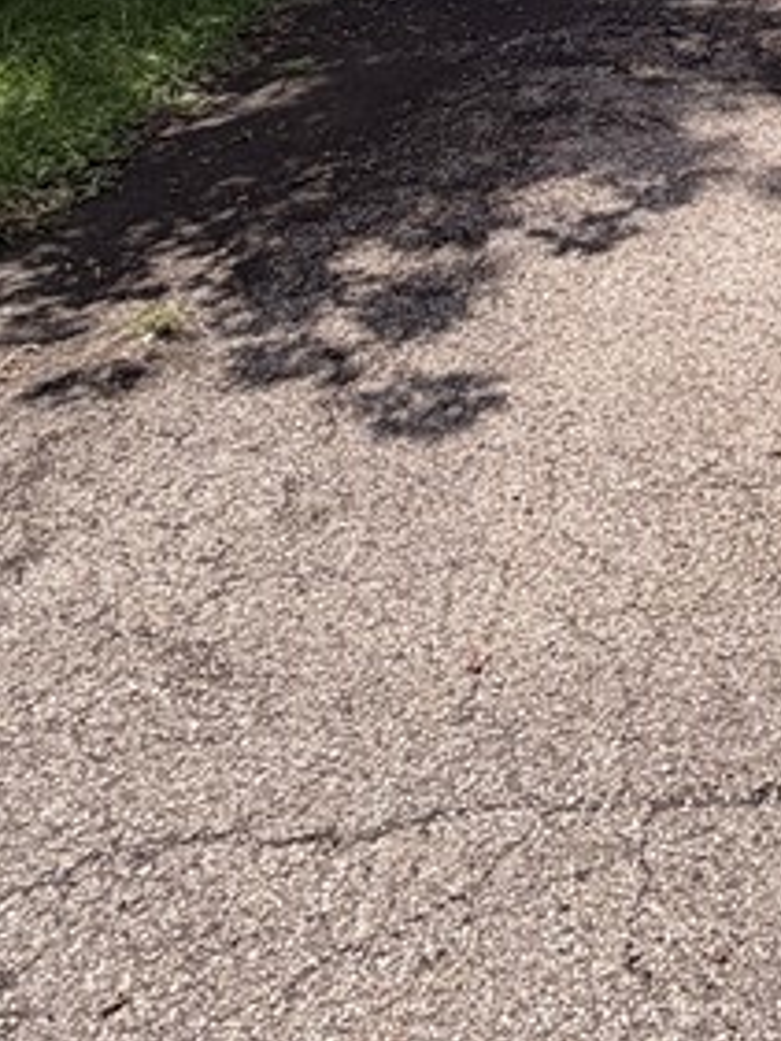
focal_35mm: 51
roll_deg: +0.7
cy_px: -437
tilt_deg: +2.7
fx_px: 1533
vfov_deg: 28.0
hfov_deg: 25.6
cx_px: 940
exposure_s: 1/770
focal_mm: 2.22
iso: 32
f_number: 2.2
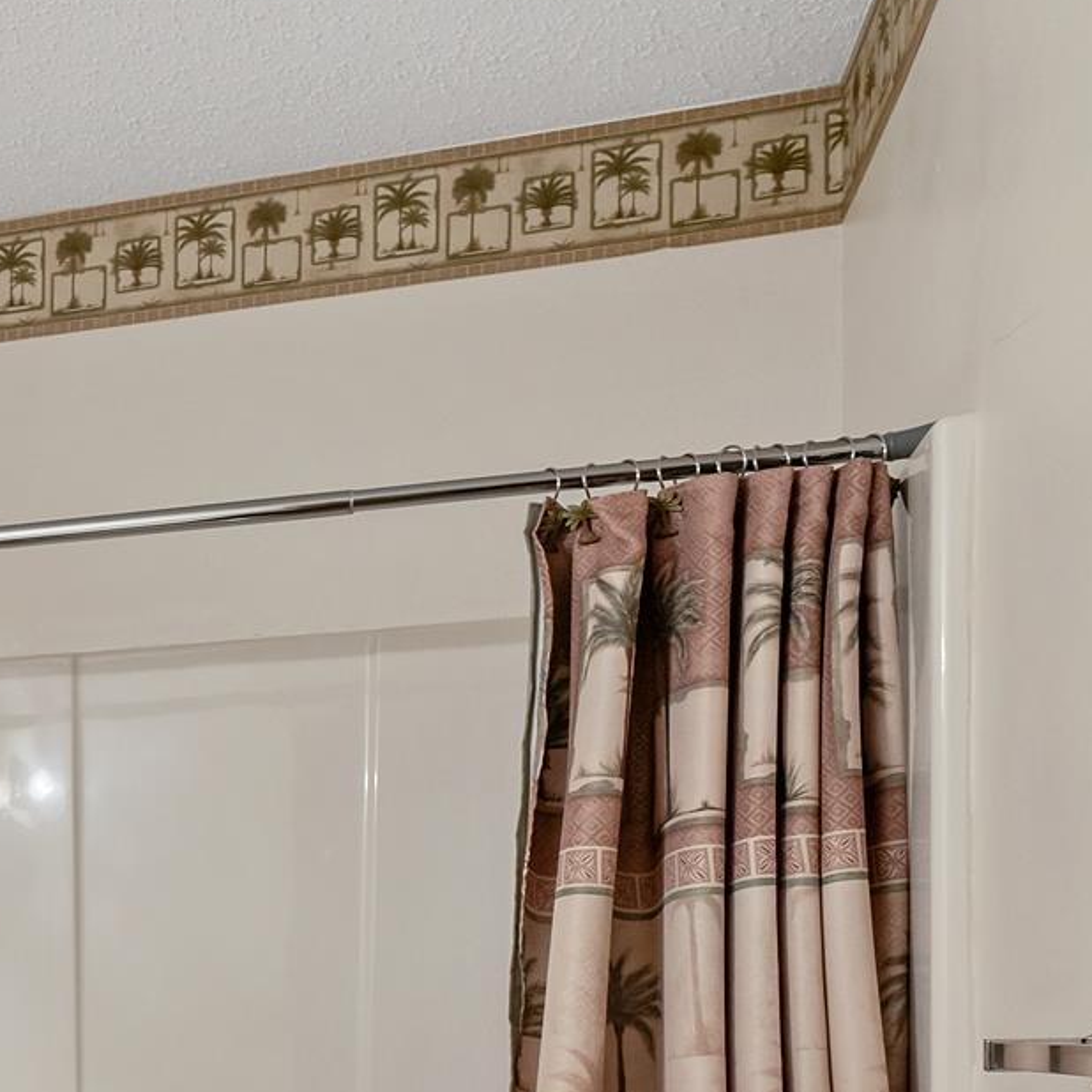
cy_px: 1050
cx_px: -364
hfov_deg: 26.1
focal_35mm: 55
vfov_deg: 29.4
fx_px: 1963
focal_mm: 16
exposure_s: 1/8
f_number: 8
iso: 800
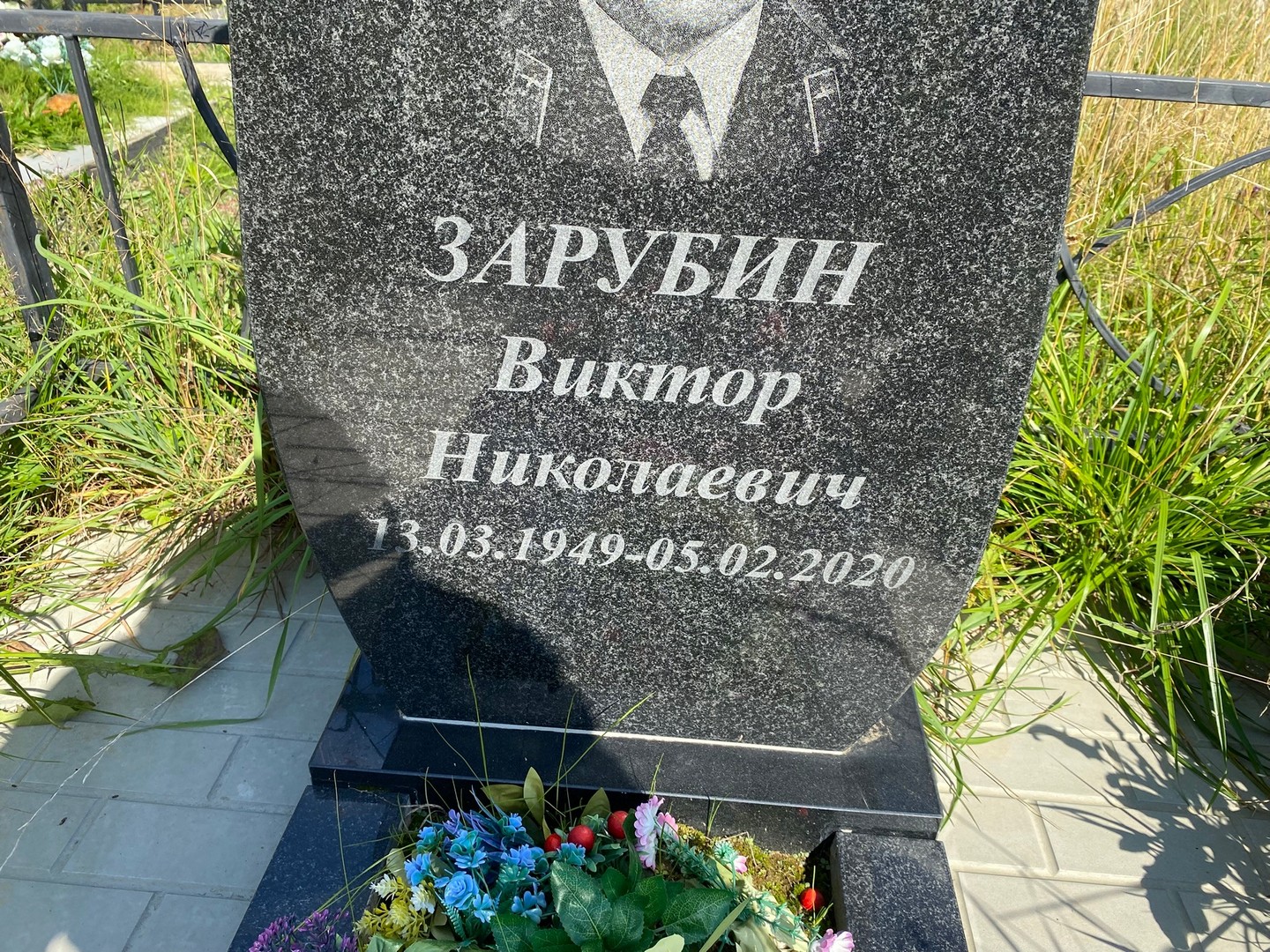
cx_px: 635
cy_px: 476
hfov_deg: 67.3
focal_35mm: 26
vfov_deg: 53.1
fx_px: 954
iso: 32
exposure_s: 1/1218
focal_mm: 4.25
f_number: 1.8
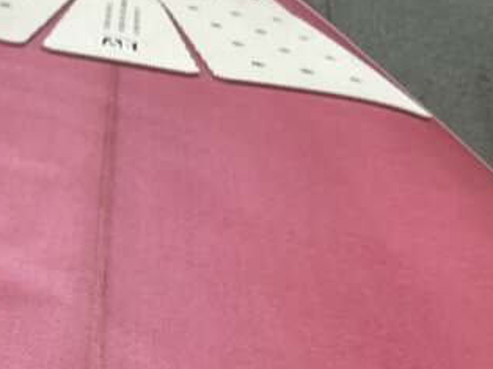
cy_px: 314
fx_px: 1124
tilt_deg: -46.3
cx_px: -66
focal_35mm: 79
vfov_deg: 18.4
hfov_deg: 23.1
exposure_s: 1/50
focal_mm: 3.3
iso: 64
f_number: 2.4
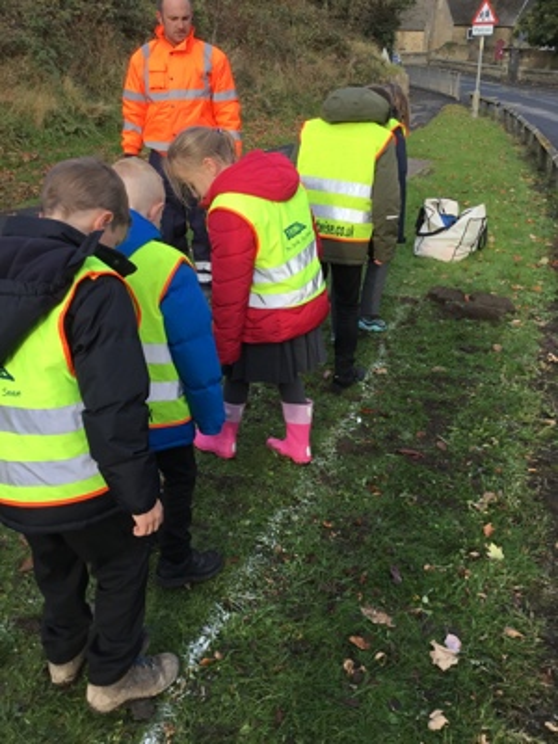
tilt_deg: -24.0
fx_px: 666
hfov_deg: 45.4
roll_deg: -0.1
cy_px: 372
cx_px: 279
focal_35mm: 31
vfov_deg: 58.4
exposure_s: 1/330
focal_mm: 3.3
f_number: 2.4
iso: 25
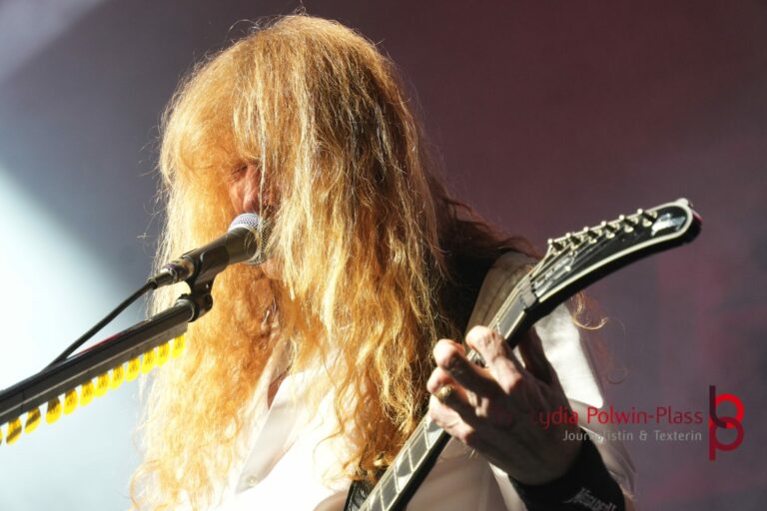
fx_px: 3579
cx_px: 384
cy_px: 256
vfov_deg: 8.2
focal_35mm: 168
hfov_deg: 12.2
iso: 2500
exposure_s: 1/200
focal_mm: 112
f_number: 5.6
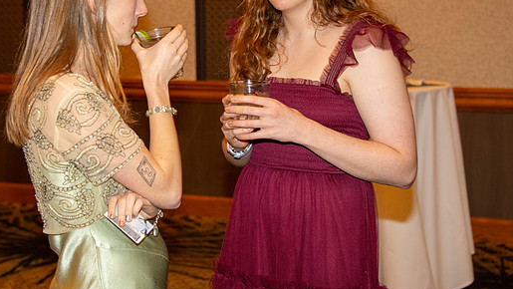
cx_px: 236
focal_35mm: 85
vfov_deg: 14.2
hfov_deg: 25.0
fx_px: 1157
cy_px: 105
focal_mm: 72
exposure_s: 1/60
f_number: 5.6
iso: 2000
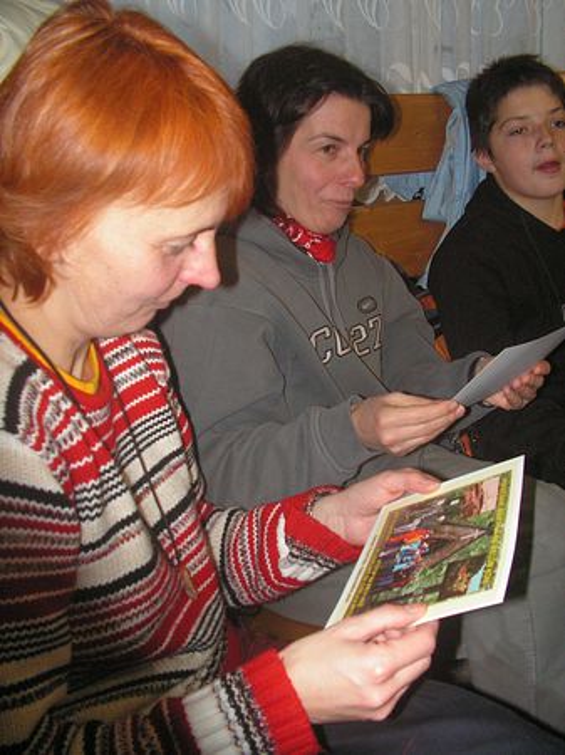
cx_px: 282
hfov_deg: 39.6
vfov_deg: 51.4
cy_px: 378
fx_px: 784
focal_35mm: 36
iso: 160
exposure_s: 1/40
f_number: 3.2
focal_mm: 6
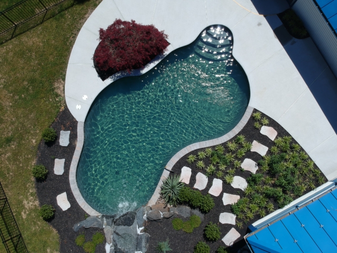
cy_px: 126
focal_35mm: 25
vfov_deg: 54.9
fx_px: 243
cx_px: 168
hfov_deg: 69.4
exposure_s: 1/1600
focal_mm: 4.49
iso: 100
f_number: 2.6
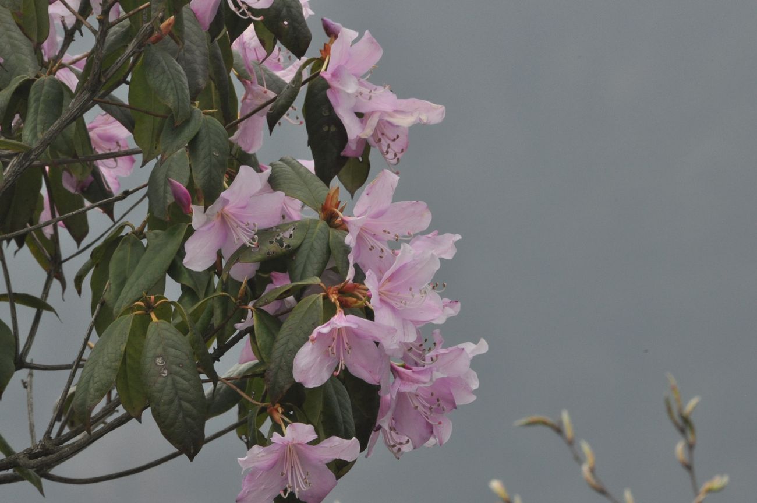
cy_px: 252
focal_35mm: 600
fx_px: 12599
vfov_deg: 2.3
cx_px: 378
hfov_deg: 3.4
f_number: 25
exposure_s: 1/200
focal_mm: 400
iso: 800
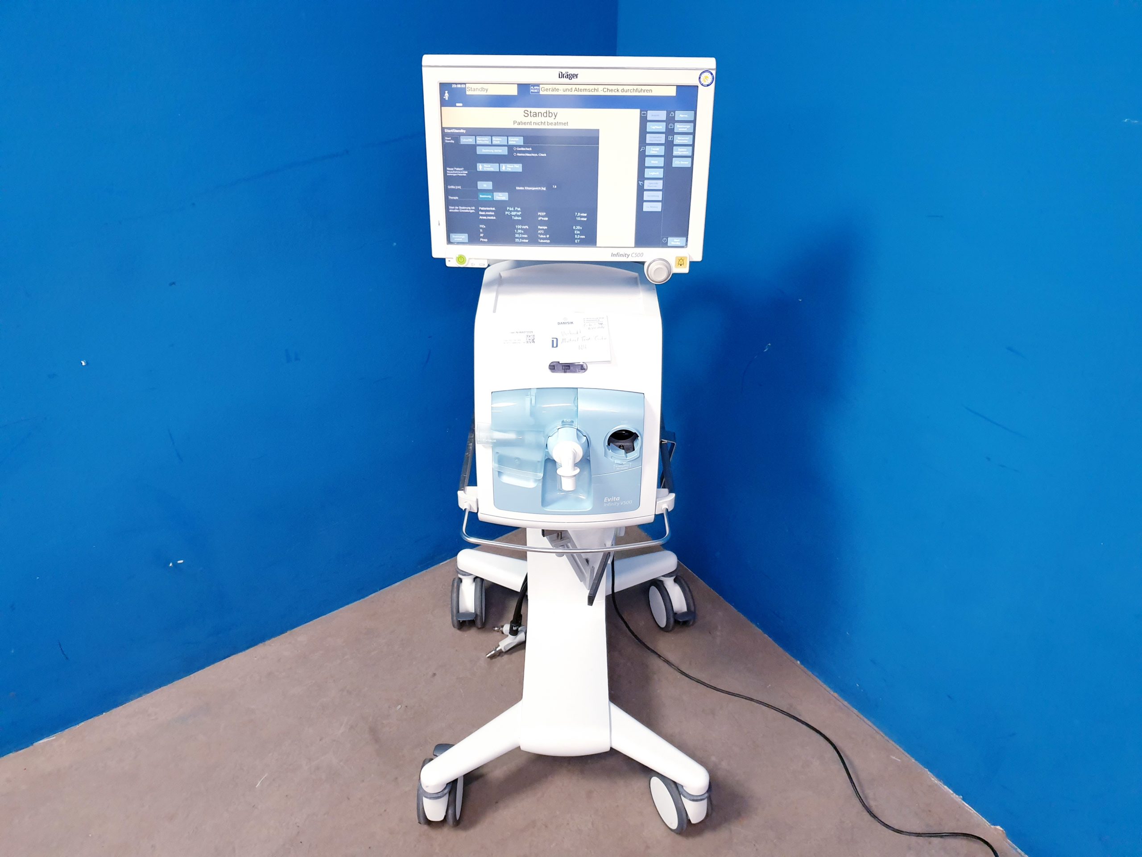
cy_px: 428
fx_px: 858
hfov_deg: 67.3
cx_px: 571
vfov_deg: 53.1
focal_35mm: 26
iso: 250
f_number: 1.5
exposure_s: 1/50
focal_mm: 4.3
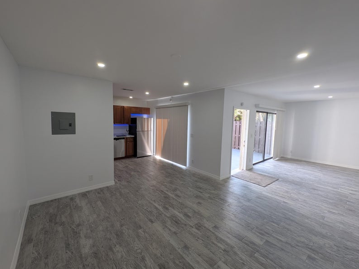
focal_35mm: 14
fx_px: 145
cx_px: 171
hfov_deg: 102.0
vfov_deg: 85.7
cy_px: 134
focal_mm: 1.54
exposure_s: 1/49.9
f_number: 2.2
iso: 30
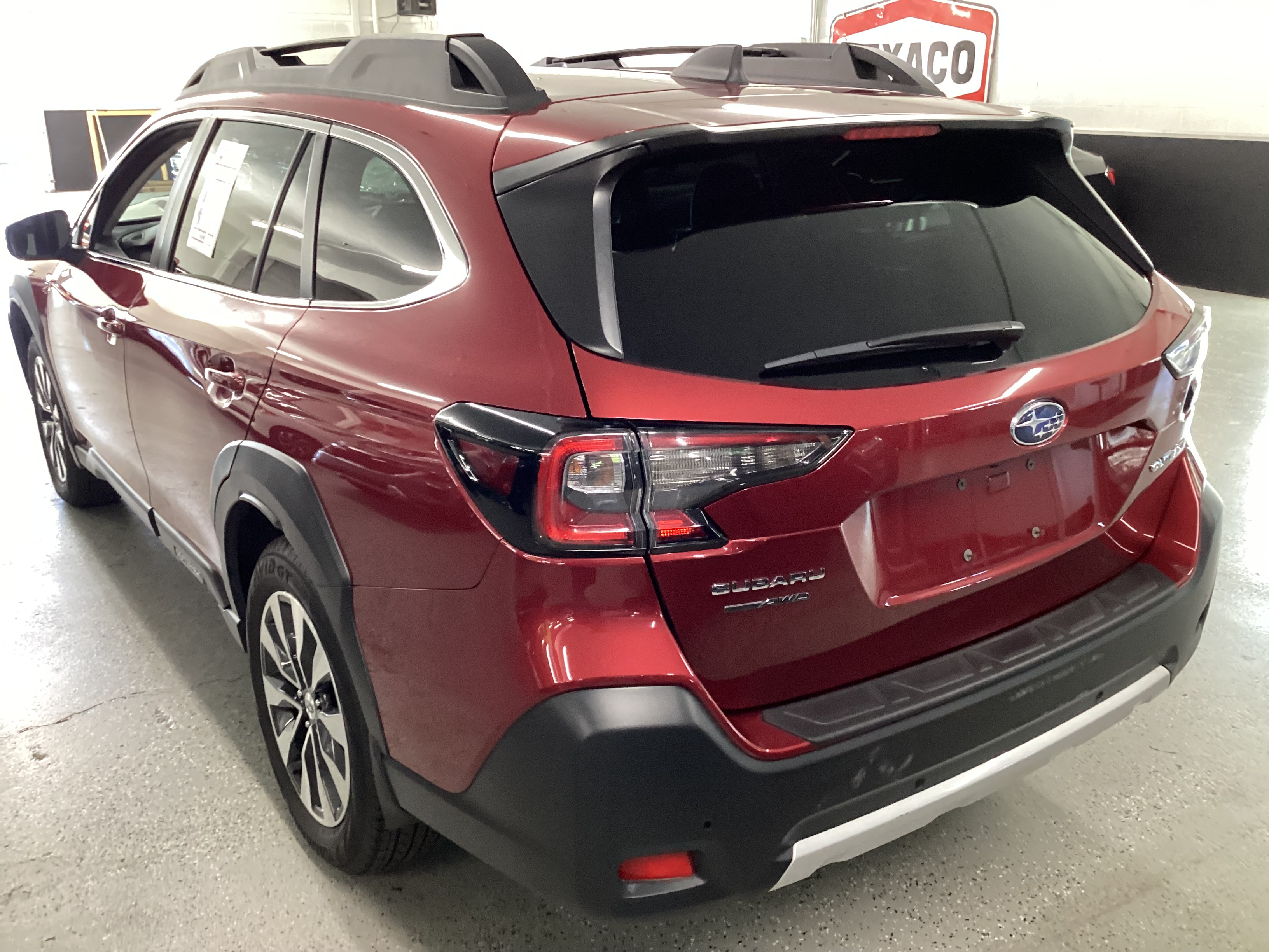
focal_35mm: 31
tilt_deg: -18.9
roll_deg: -0.4
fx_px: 1136
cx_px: 634
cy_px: 476
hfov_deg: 58.4
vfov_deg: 45.4
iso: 250
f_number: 2.4
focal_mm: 3.3
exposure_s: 1/40
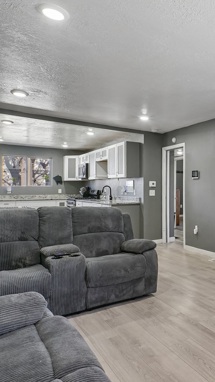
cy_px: 188
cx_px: 247
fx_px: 263
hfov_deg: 36.3
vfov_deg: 71.9
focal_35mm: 26
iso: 400
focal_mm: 16
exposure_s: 1/15
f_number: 8
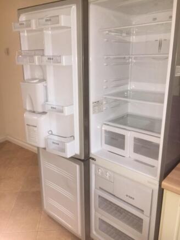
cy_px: 120
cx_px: 90
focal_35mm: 29
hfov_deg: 48.2
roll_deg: +0.8
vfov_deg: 61.6
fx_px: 201
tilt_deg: -15.6
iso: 64
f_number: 2.2
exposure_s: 1/25
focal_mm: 4.15
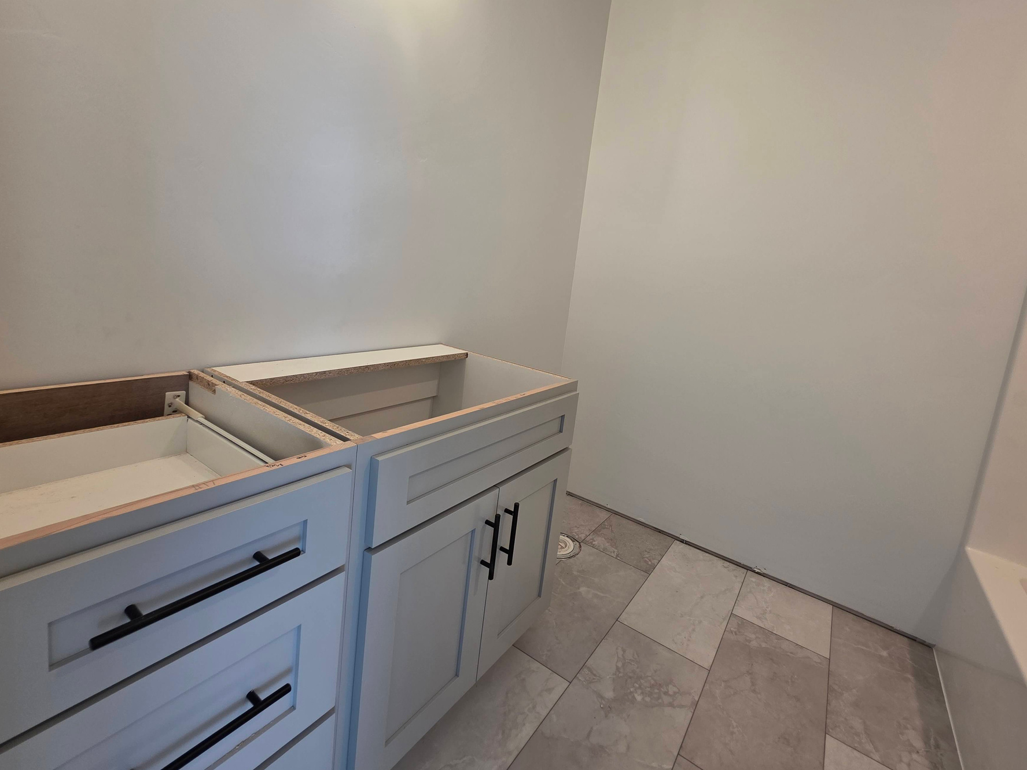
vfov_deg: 81.3
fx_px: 445
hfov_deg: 97.9
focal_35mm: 15
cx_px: 558
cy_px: 334
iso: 125
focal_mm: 2.2
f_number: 1.9
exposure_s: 1/120
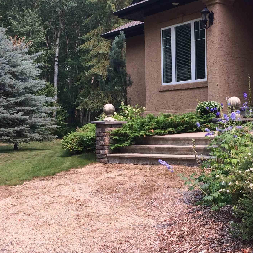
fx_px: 463
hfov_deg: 30.2
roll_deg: +1.6
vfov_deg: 30.5
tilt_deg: -2.4
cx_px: 180
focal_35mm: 56
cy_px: 137
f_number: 2.2
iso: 32
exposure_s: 1/672
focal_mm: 4.15
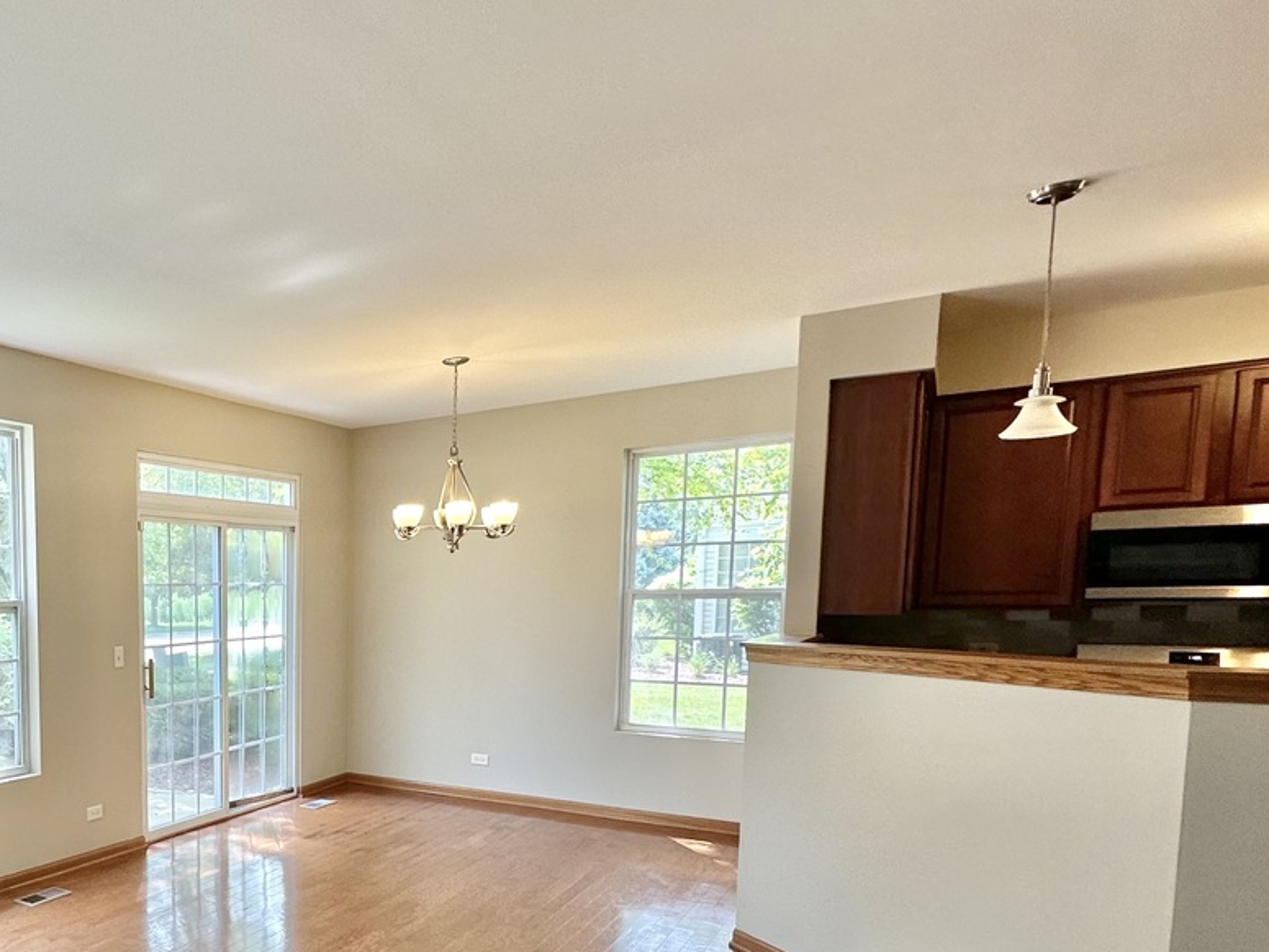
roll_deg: +0.7
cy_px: 687
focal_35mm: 26
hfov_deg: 56.8
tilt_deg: -5.6
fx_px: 954
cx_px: 102
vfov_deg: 51.3
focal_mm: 2.22
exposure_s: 1/120
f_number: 2.2
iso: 80
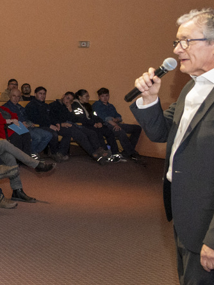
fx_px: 684
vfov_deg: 23.5
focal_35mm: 83
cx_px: -199
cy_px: 121
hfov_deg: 14.9
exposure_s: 1/125
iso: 5000
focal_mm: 24
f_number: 4
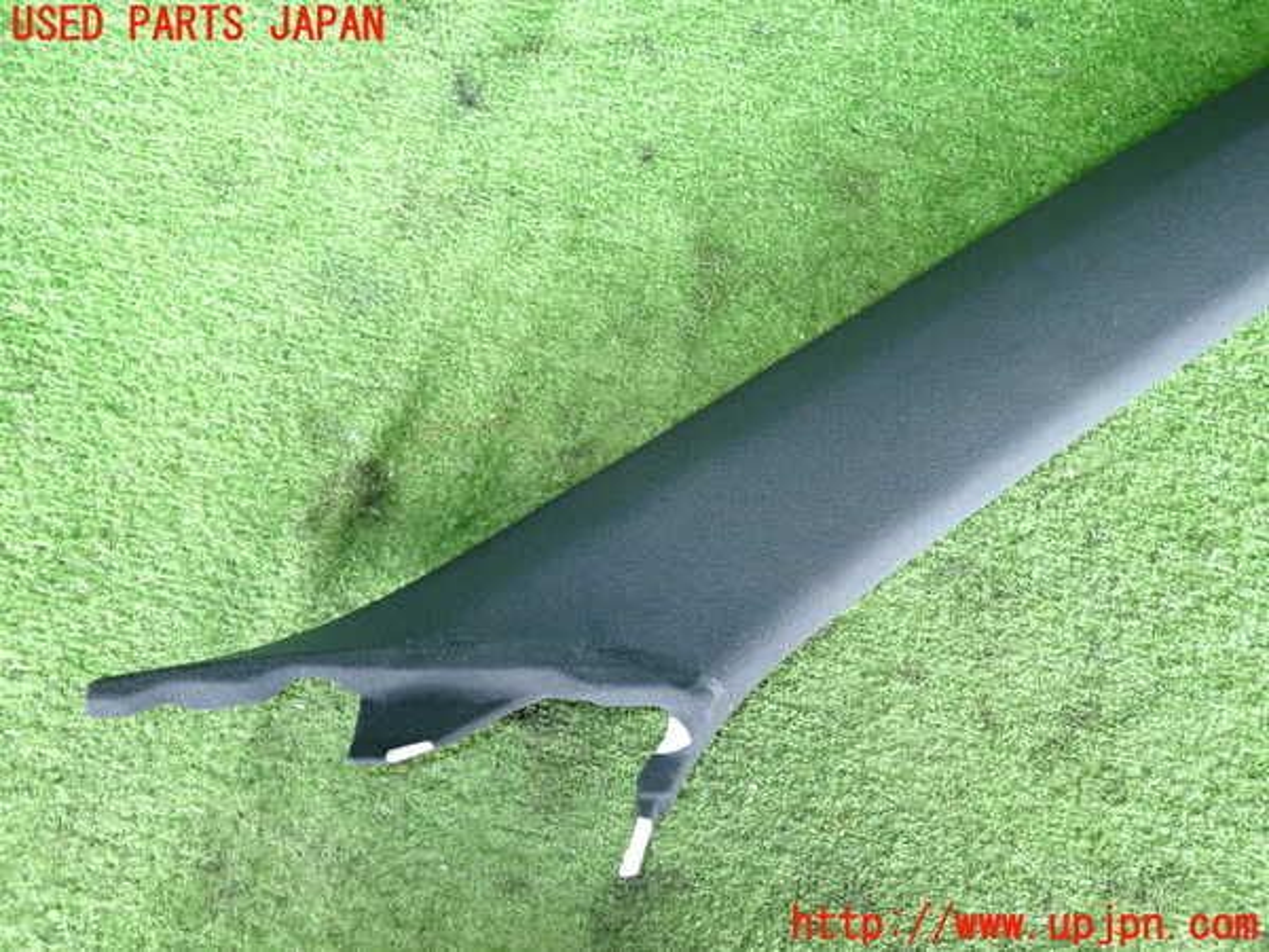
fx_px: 916
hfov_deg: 69.4
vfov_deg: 54.9
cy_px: 476
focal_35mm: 25
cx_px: 634
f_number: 2
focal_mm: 4.5
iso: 250
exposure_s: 1/30
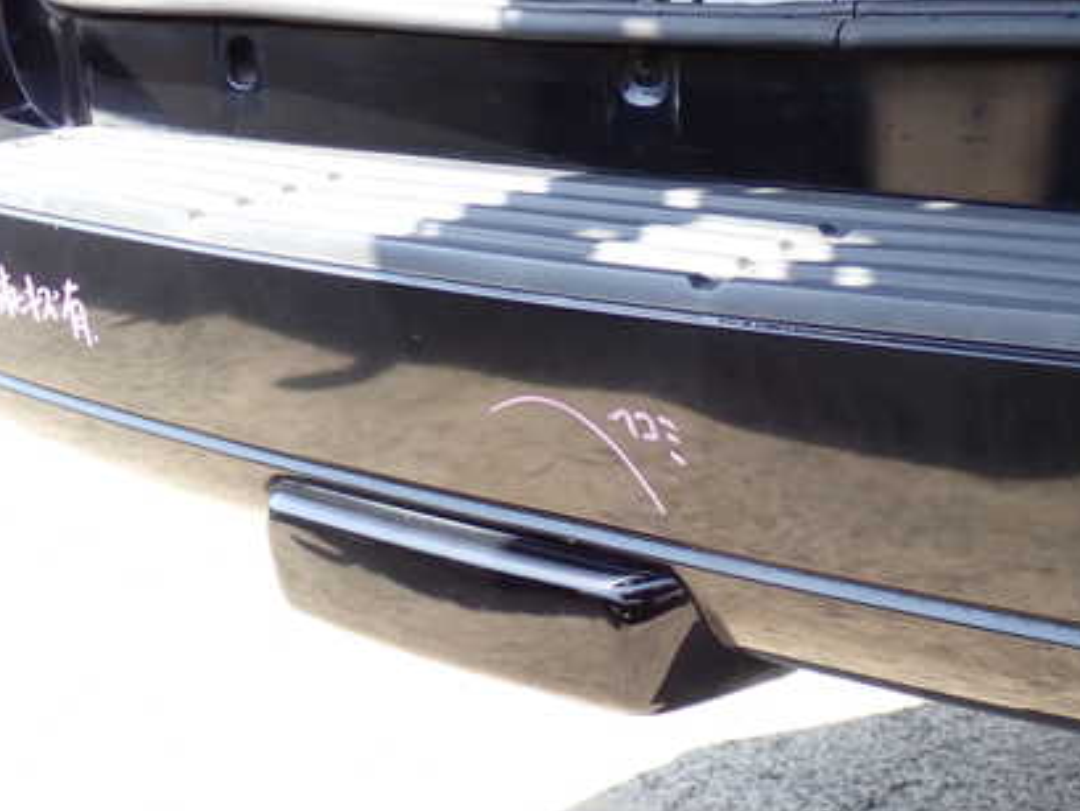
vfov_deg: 21.3
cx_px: 766
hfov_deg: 27.9
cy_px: 486
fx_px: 2153
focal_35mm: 69
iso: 100
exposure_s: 1/160
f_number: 3.1
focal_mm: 8.4
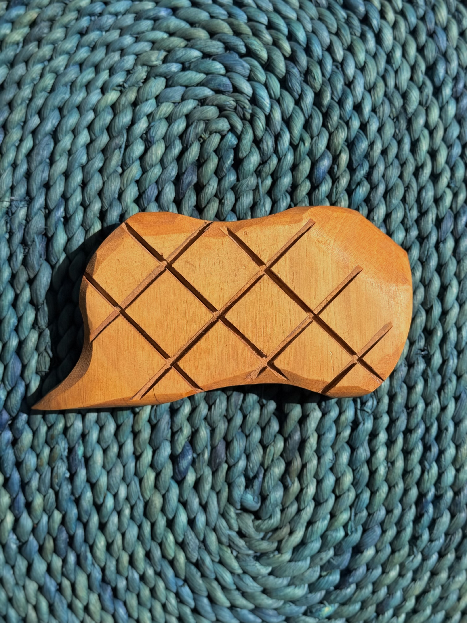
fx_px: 863
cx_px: 234
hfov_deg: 30.3
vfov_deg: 39.7
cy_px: 312
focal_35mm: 48
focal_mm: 6.76
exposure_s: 1/11364
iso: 50
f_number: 1.78
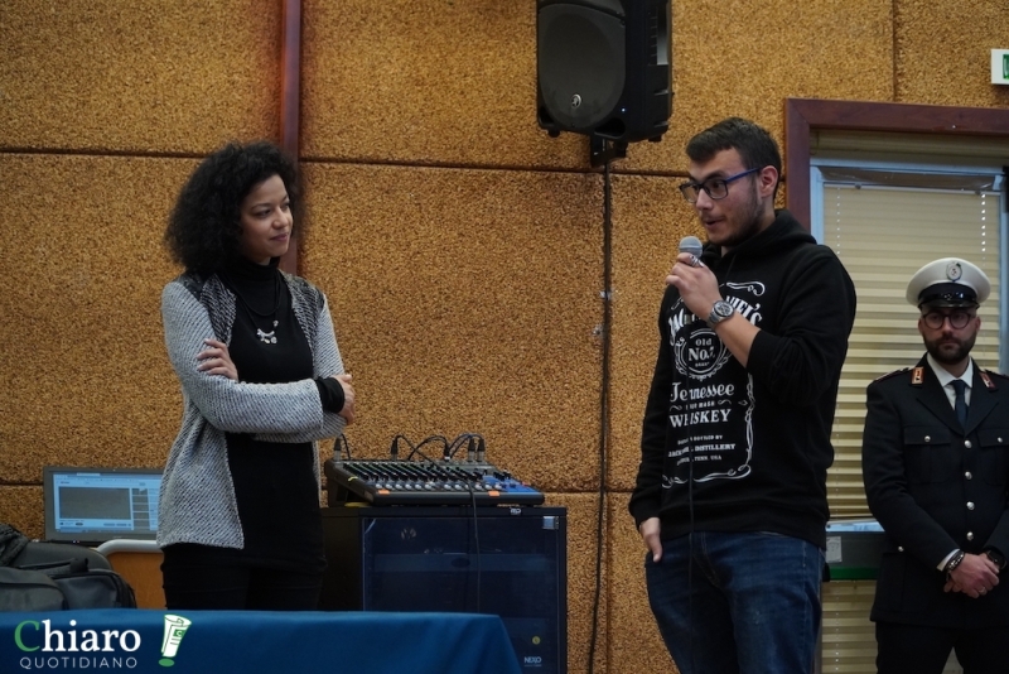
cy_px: 337
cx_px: 504
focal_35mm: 110
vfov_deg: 12.5
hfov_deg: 18.7
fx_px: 3070
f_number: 4
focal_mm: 73
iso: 2000
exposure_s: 1/160
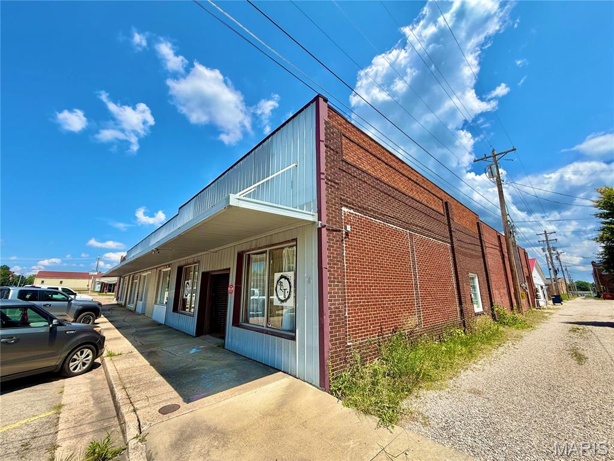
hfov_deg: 102.1
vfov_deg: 85.7
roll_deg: -0.1
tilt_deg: +13.9
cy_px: 230
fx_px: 248
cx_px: 307
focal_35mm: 14
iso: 50
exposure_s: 1/1534
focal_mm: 2.22
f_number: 2.2
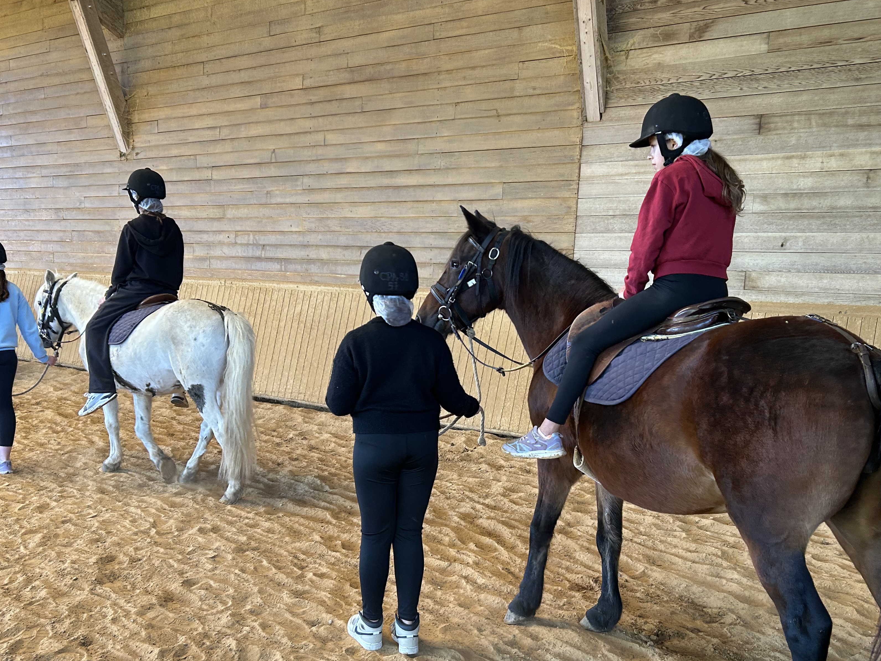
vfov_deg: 42.7
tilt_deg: -8.1
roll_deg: -2.1
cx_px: 452
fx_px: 840
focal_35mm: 33
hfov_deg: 55.3
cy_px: 403
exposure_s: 1/68
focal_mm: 5.7
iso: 125
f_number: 1.5
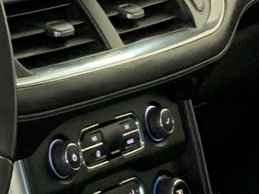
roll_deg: -0.3
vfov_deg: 8.5
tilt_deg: -15.6
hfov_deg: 10.5
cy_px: 95
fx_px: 1309
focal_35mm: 175
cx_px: -229
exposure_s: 1/40
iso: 320
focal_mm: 4.25
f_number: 1.8
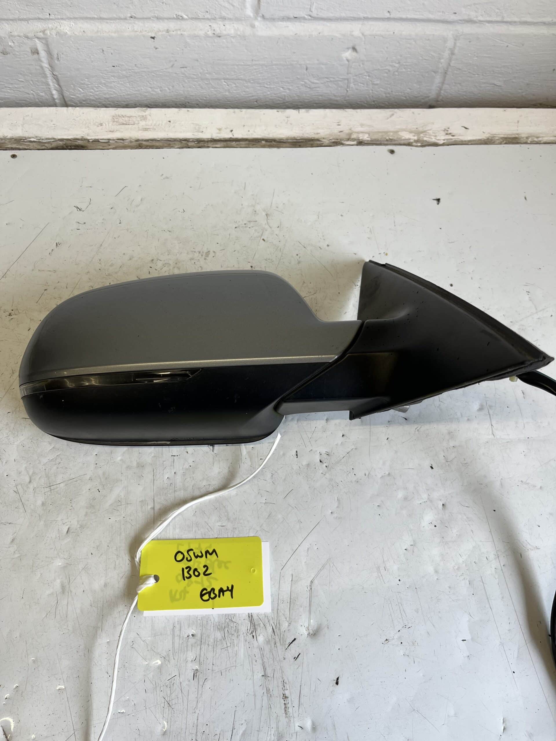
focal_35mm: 26
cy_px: 370
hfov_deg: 53.1
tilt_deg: -62.4
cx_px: 278
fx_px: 557
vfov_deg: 67.3
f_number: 1.6
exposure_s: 1/100
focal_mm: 5.1
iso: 50
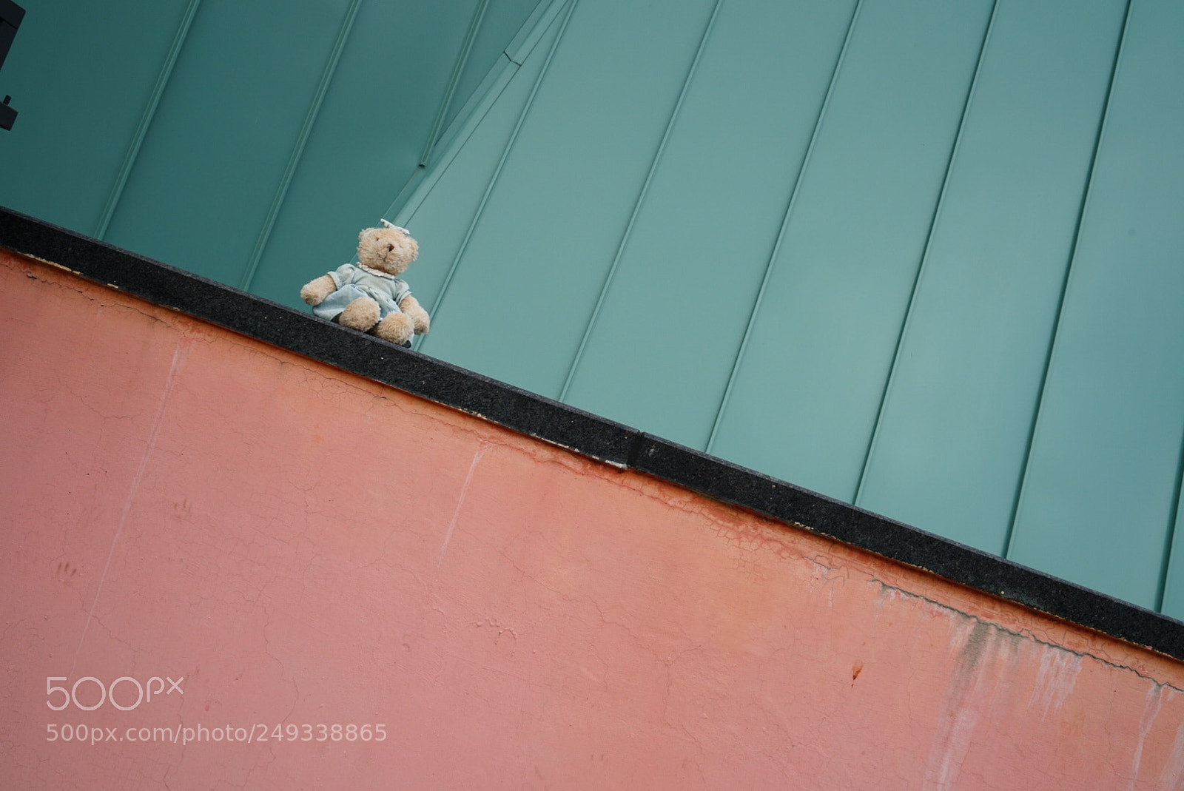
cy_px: 396
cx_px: 592
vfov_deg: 40.0
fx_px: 1086
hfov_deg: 57.2
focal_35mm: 33
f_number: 11
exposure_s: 1/160
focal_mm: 33
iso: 320
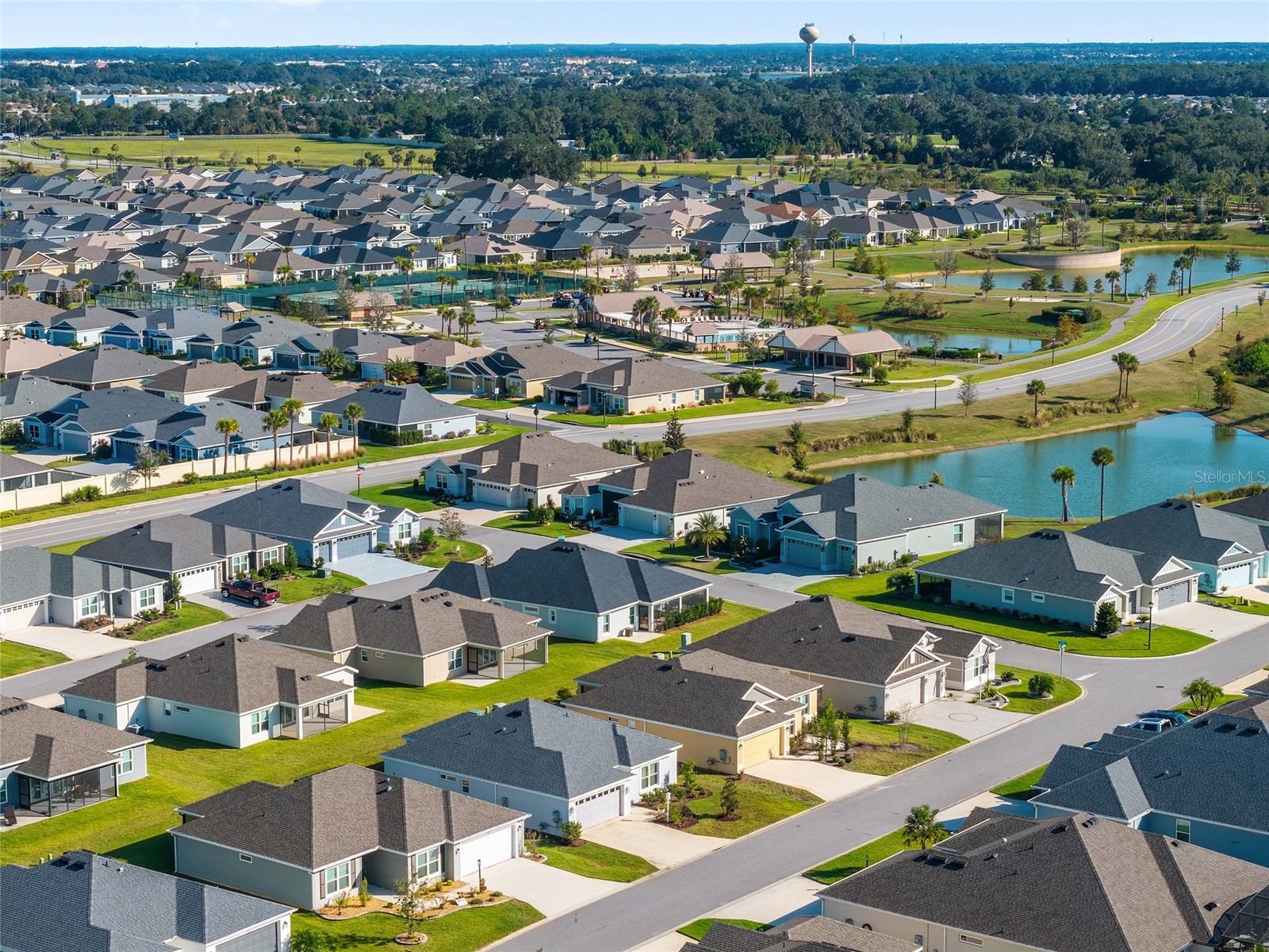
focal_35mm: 70
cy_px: 476
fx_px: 2566
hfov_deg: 27.8
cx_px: 634
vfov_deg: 21.0
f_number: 2.8
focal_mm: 19.35
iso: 150
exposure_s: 1/1500
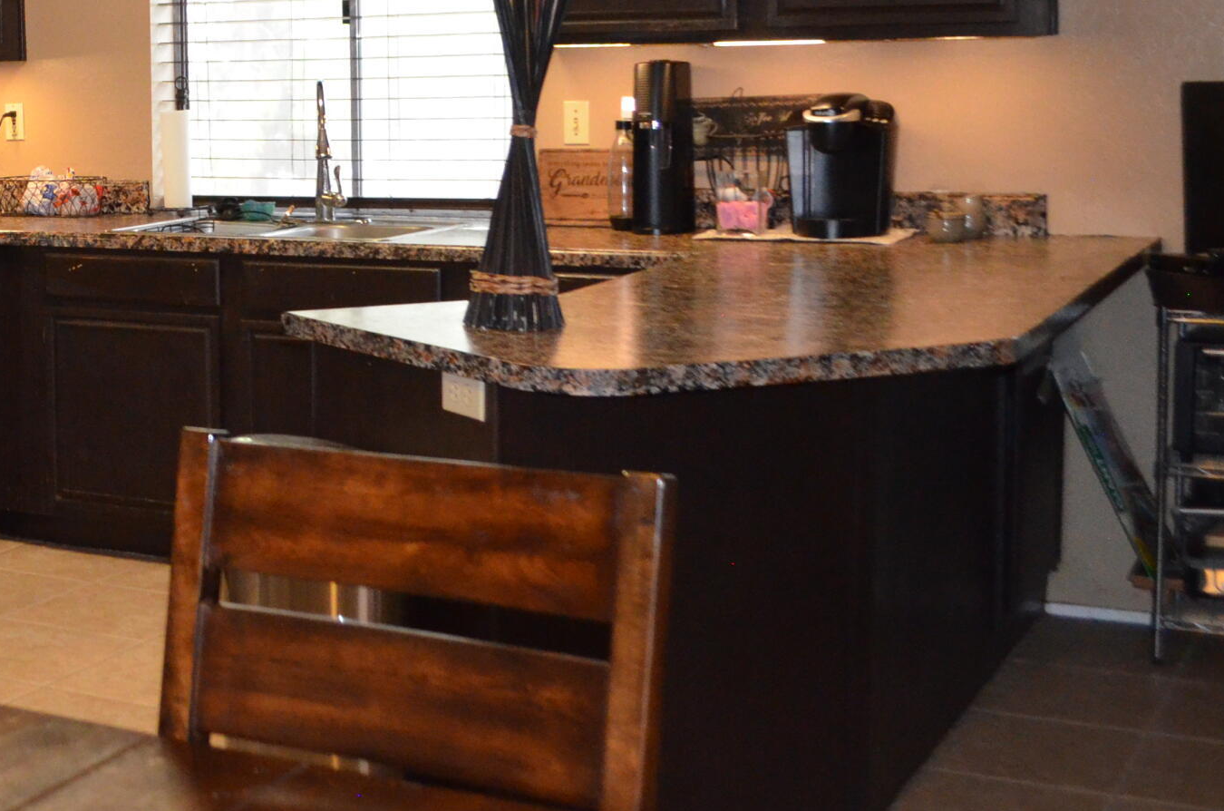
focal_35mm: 60
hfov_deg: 30.4
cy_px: 168
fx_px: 2036
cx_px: -81
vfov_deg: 22.2
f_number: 3.5
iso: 2800
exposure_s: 1/60
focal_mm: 18
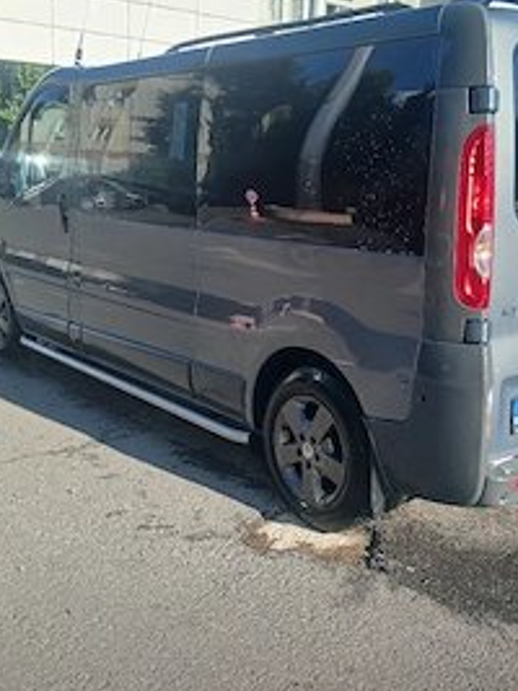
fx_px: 779
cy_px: 380
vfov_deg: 47.8
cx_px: 287
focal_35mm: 39
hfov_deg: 36.8
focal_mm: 3.98
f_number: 1.8
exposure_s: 1/256
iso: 20
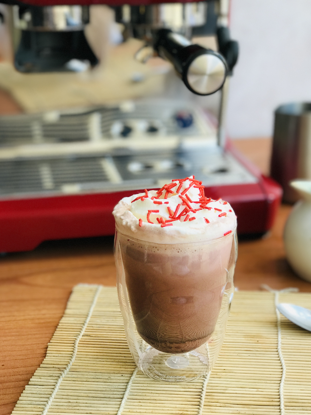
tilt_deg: -20.2
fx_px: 767
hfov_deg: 22.9
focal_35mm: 64
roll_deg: +0.2
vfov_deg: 30.3
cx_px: 171
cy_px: 207
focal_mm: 6.6
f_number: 2.8
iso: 32
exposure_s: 1/120
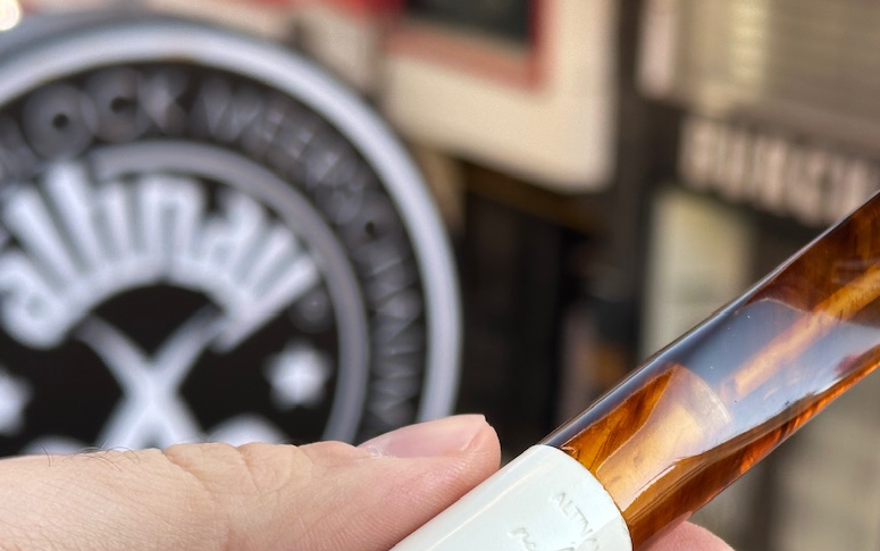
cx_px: 546
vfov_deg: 15.3
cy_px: 541
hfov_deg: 24.6
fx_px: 2015
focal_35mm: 84
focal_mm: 6.86
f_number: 1.78
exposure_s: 1/349
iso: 64
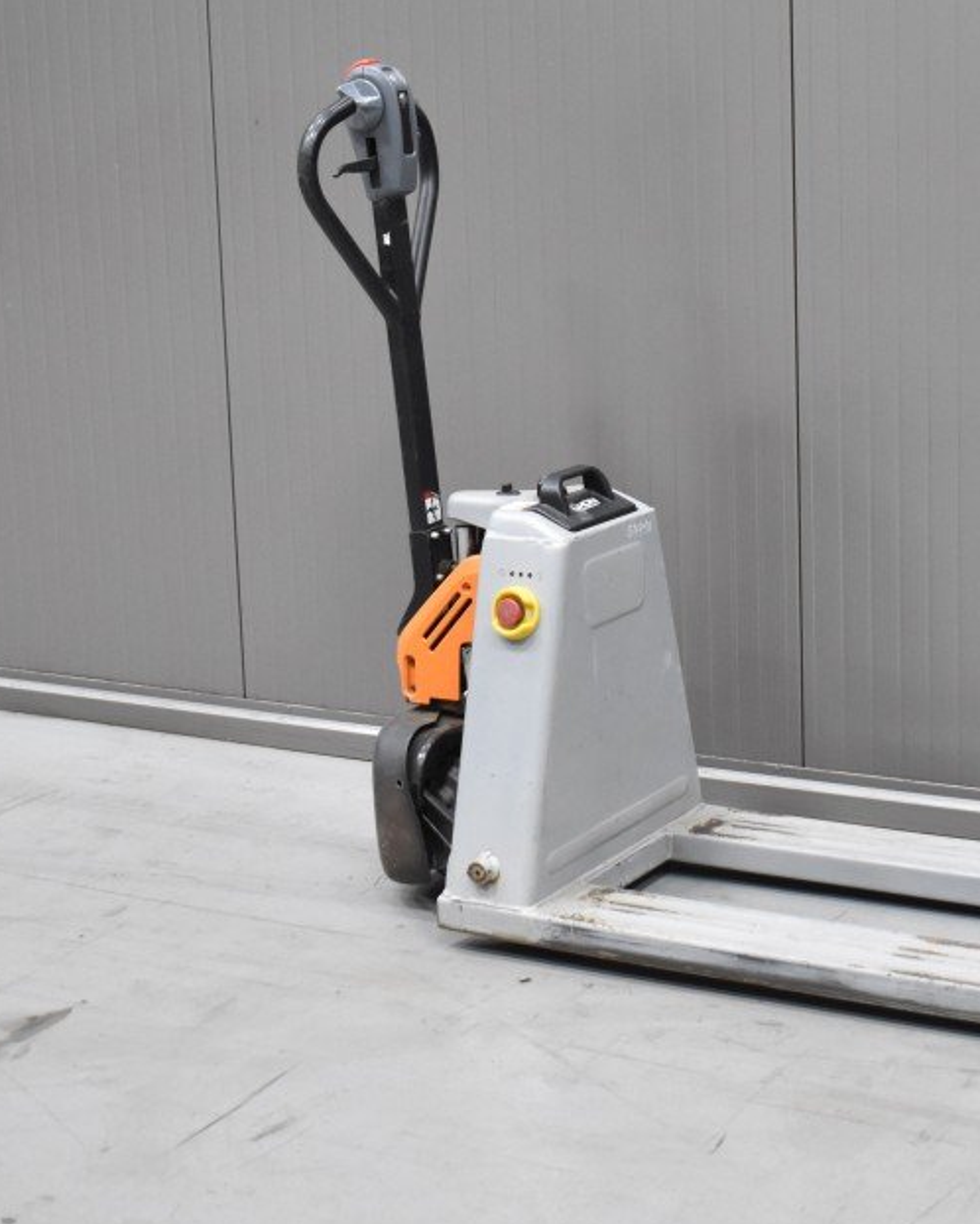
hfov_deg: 22.2
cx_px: 775
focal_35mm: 68
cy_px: 480
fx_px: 2461
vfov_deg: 27.9
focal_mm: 25
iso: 1600
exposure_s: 1/50
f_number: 4.5
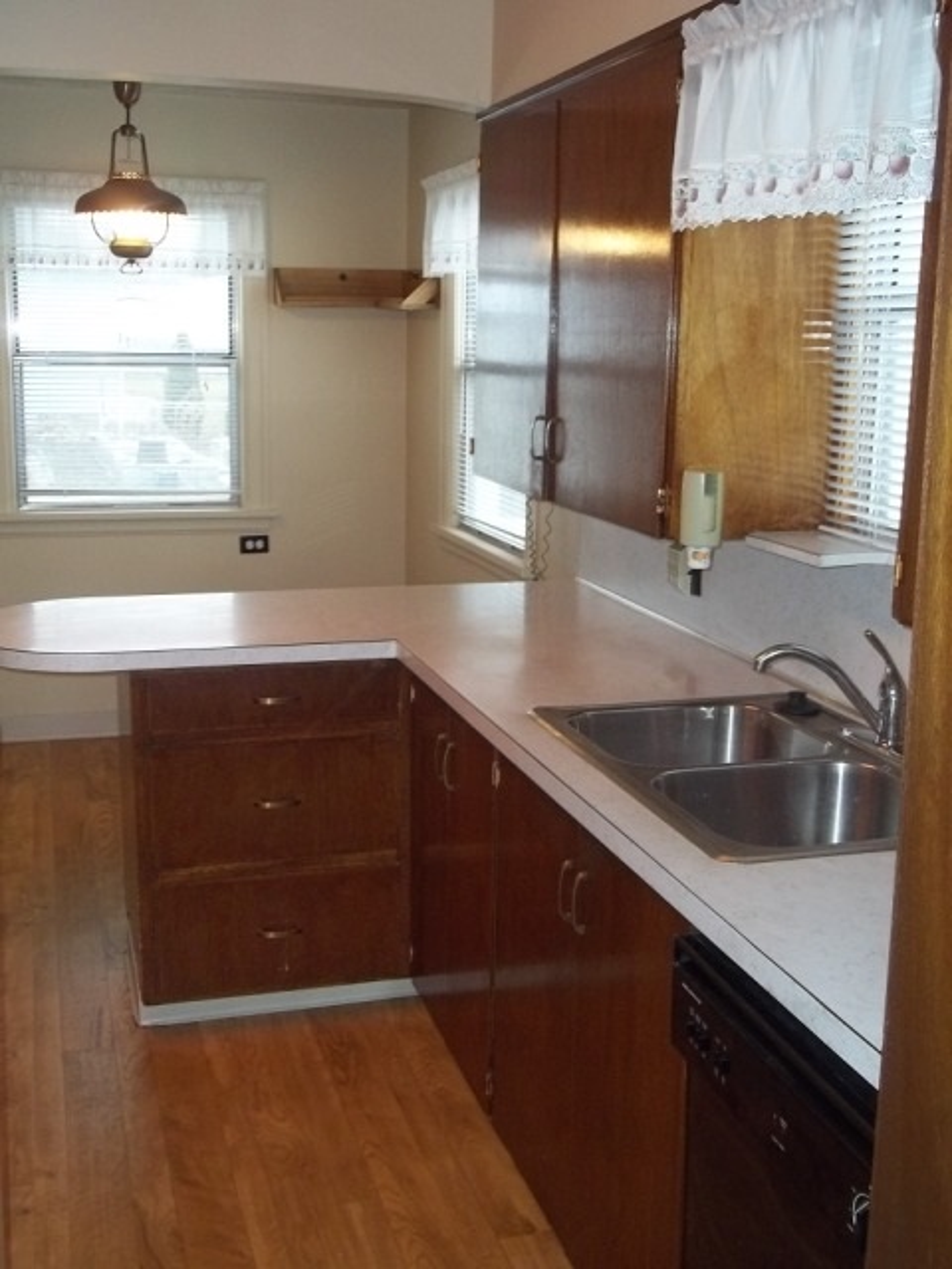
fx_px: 1430
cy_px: 634
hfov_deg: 36.8
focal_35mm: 39
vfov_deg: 47.9
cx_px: 476
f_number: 3.2
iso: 160
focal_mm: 7.1
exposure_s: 1/40
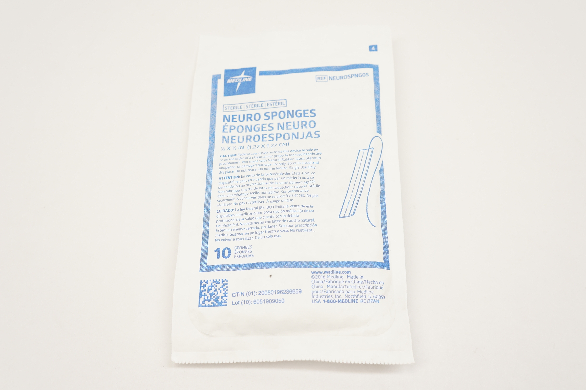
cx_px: 293
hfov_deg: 51.3
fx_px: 610
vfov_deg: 35.4
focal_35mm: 38
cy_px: 195
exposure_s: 1/80
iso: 400
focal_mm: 25
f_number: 5.6
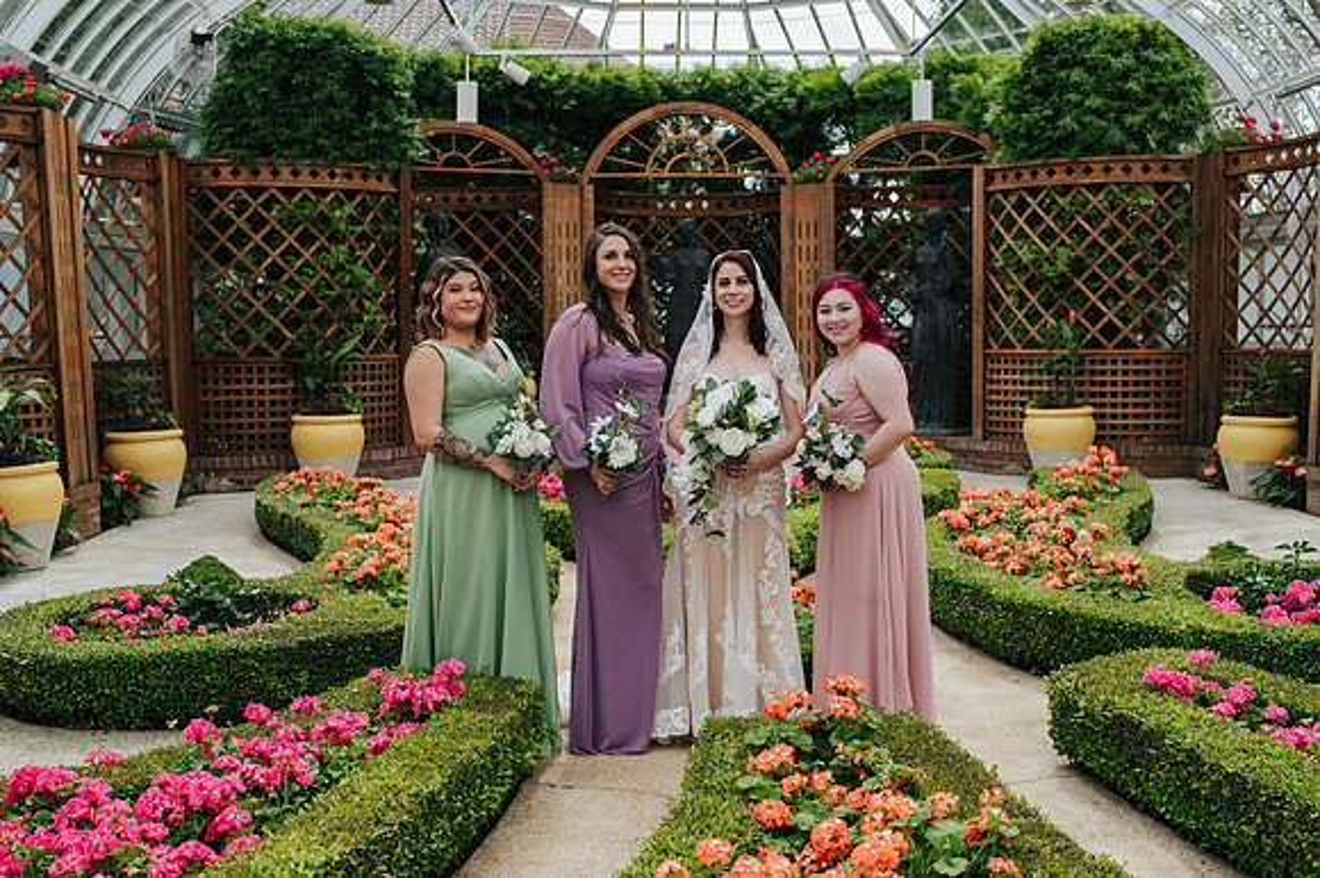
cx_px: 688
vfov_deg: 32.1
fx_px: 1527
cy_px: 476
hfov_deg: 46.7
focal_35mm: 42
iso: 450
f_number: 3.5
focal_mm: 35
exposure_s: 1/1250
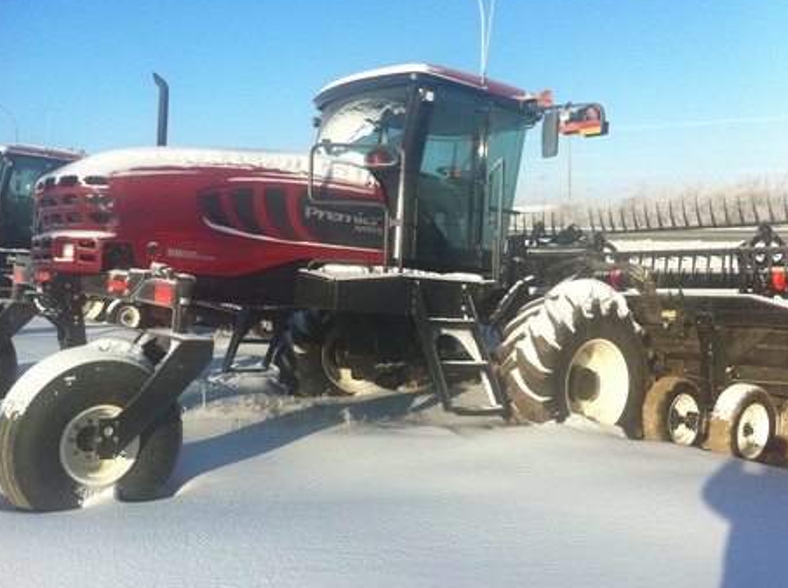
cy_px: 273
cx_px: 377
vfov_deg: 34.2
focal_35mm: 42
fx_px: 954
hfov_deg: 44.9
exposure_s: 1/1558
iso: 80
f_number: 2.8
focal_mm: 3.85
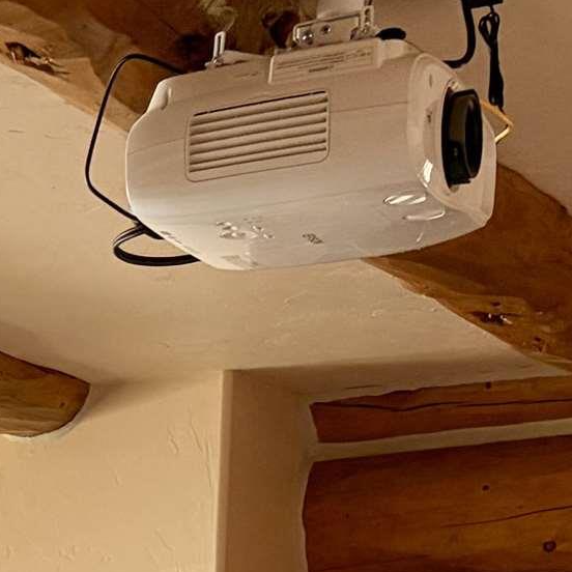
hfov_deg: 11.8
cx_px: -670
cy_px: 1026
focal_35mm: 128
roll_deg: +0.6
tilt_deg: -4.5
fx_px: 2393
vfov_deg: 12.5
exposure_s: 1/94
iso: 125
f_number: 1.6
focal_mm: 5.96
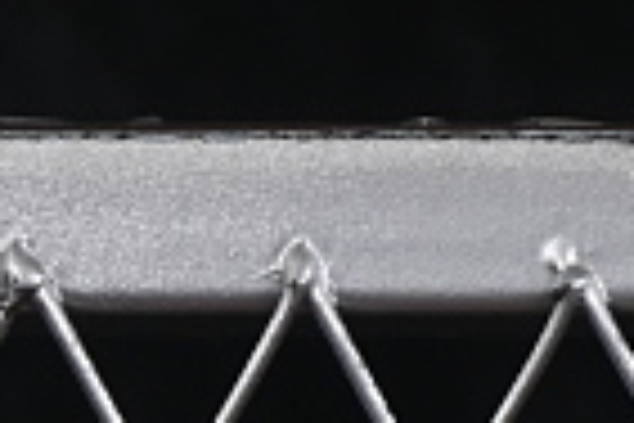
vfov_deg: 2.4
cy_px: -873
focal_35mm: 574
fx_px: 10108
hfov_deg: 3.5
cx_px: 2356
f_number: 8
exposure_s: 1/80
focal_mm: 50
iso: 160
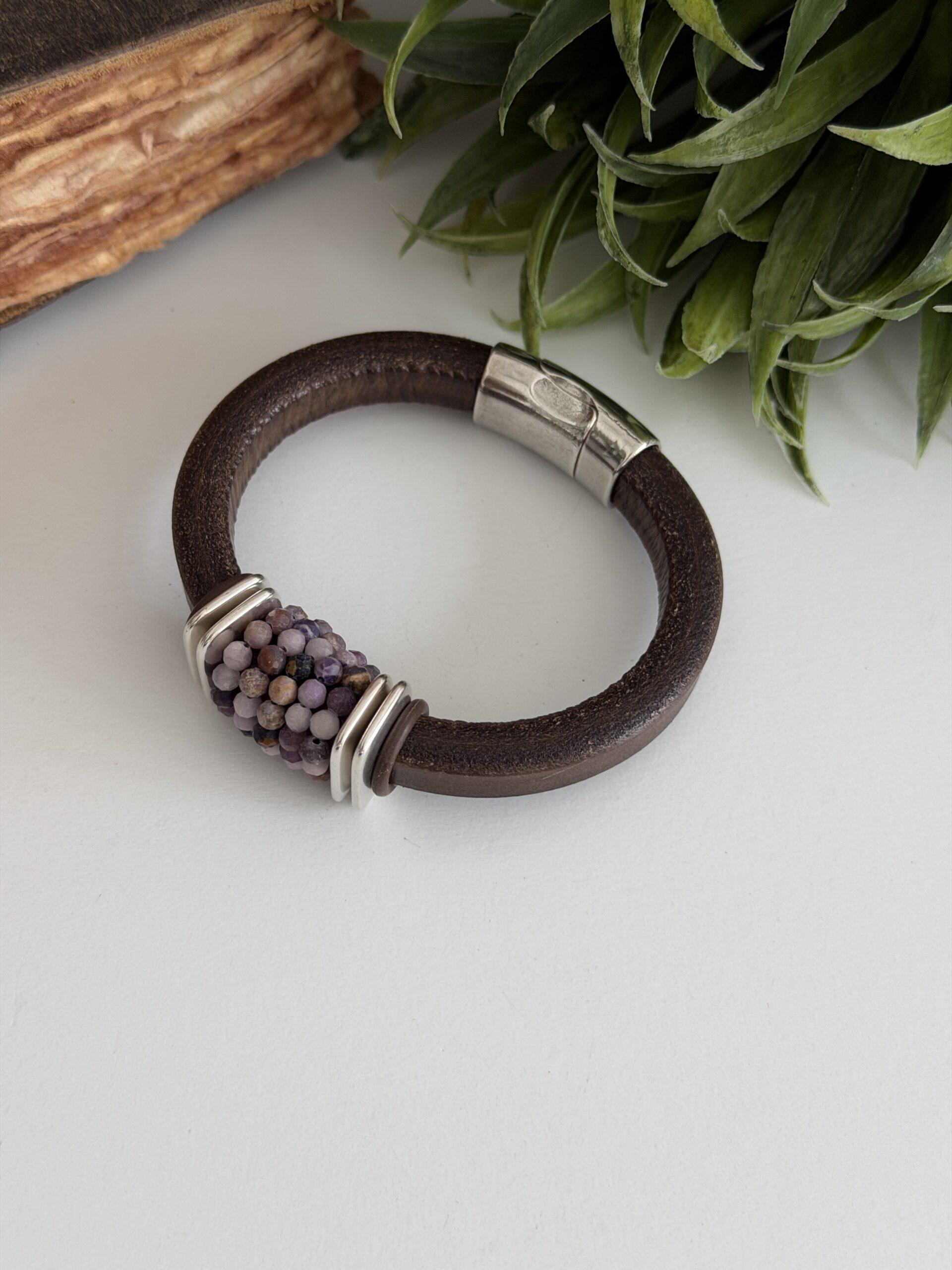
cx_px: 476
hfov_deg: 30.3
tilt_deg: -62.2
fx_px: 1760
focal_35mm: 48
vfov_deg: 39.7
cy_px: 635
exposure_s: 1/61
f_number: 1.78
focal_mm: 6.76
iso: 100
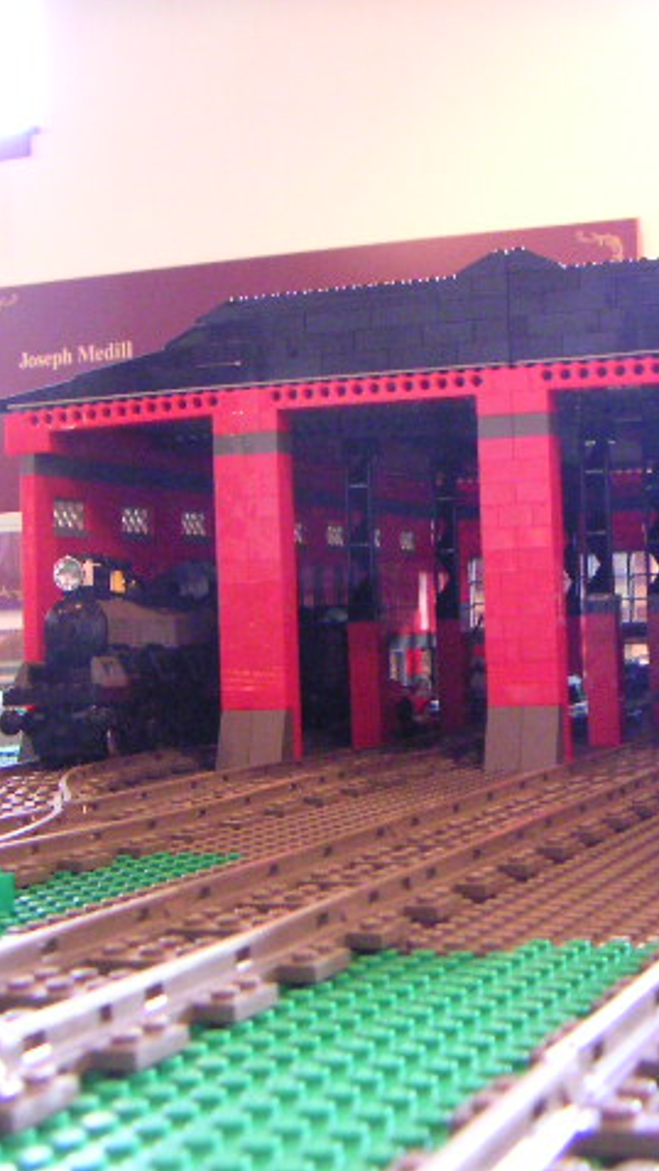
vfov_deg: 38.5
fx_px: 1677
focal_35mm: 54
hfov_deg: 21.8
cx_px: 563
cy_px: 586
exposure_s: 1/8
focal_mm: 4.8
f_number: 2.8
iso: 400
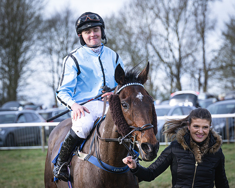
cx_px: 130
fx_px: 1041
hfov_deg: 12.9
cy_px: 94
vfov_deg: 10.3
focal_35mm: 150
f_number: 2.8
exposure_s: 1/2000
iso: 400
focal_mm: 70
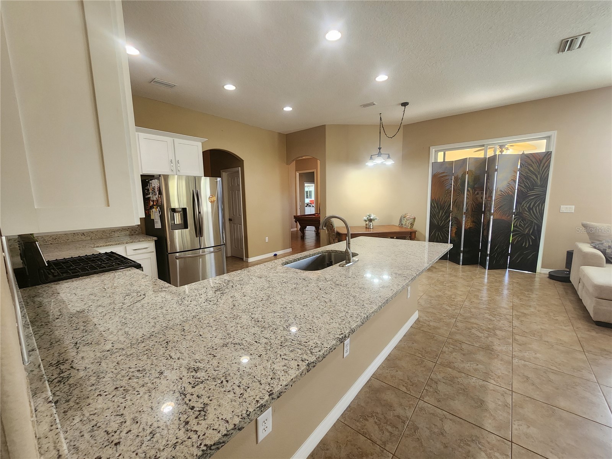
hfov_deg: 106.2
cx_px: 306
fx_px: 230
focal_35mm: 13
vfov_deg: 89.9
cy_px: 230
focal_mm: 2.2
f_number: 2.2
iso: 250
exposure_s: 1/60
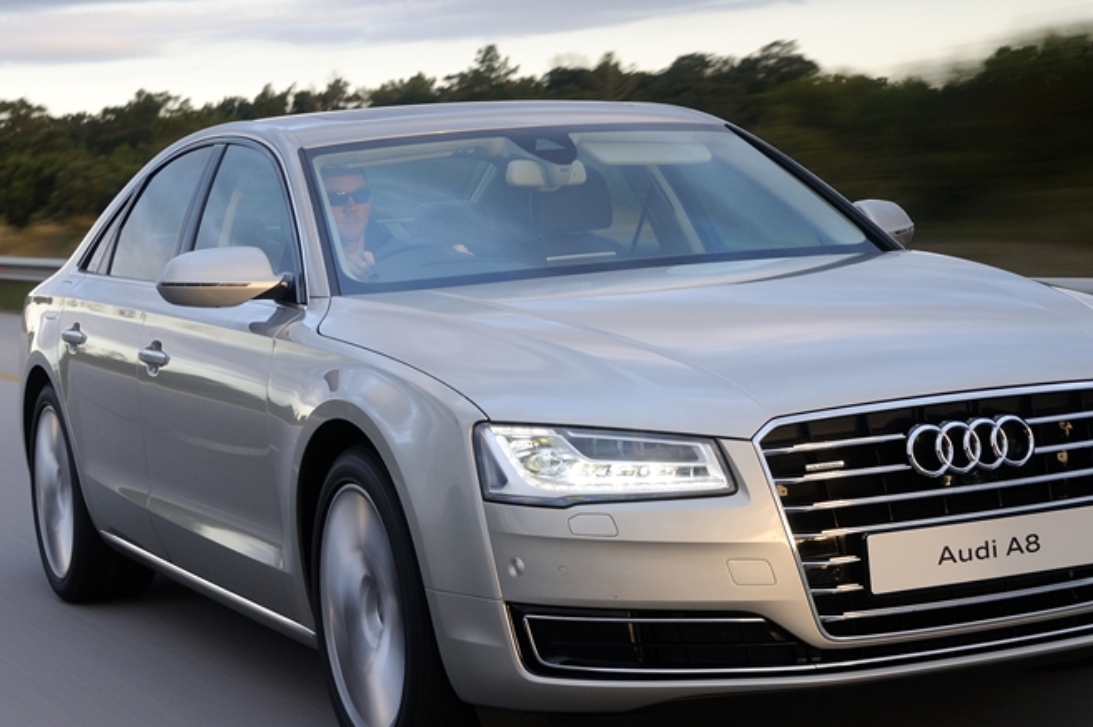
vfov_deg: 16.7
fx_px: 2481
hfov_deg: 24.8
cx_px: 665
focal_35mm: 82
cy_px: 333
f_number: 6.3
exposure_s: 1/15
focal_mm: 35
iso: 200
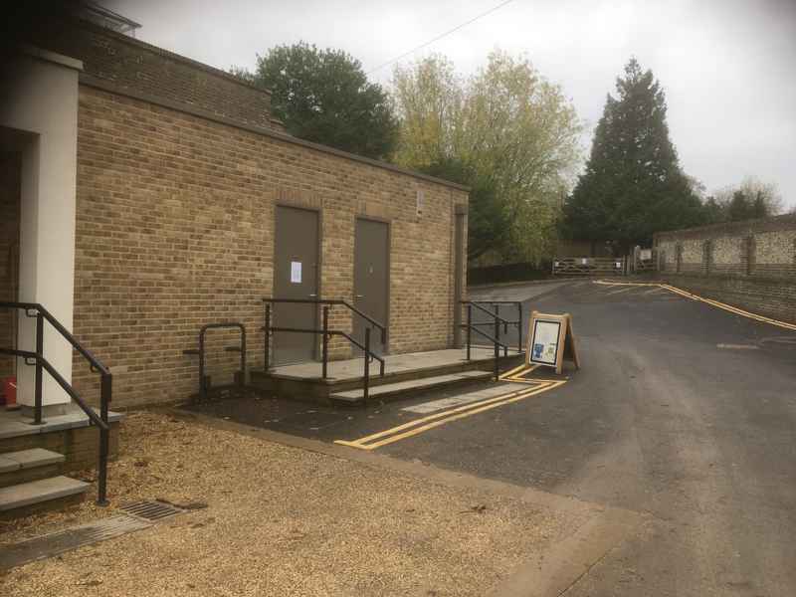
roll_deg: -0.6
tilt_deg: -1.8
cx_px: 398
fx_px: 667
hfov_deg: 61.7
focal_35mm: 29
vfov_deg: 48.2
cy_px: 298
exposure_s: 1/100
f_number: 2.2
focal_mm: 4.15
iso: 25
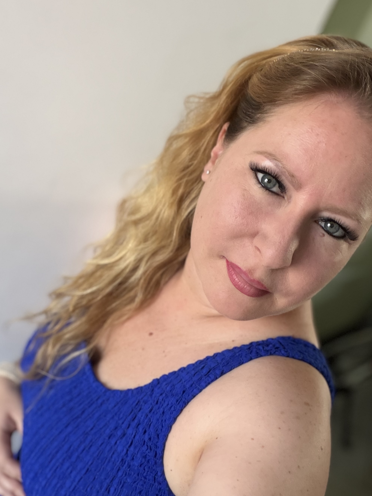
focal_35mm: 35
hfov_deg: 40.6
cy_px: 282
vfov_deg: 52.5
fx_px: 502
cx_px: 214
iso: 250
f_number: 1.9
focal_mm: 2.71
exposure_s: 1/60
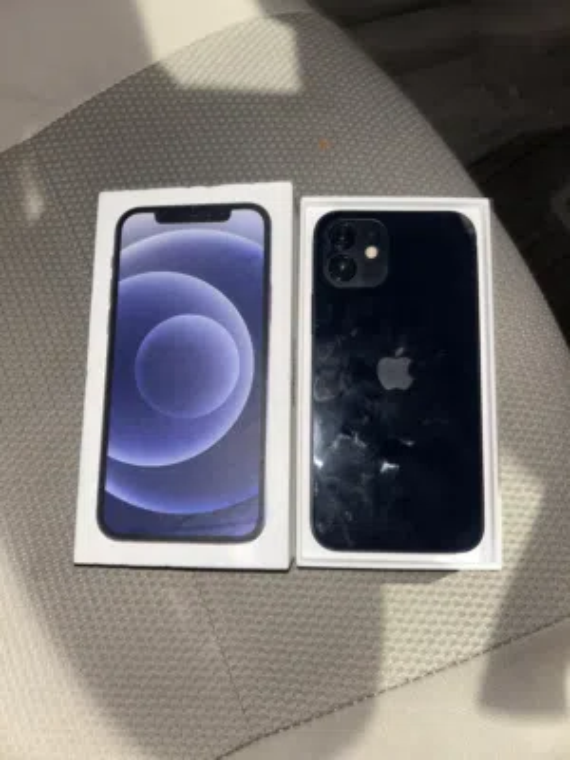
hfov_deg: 53.1
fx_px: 571
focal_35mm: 26
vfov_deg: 67.3
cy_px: 380
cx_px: 285
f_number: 1.5
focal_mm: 5.7
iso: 32
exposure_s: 1/4
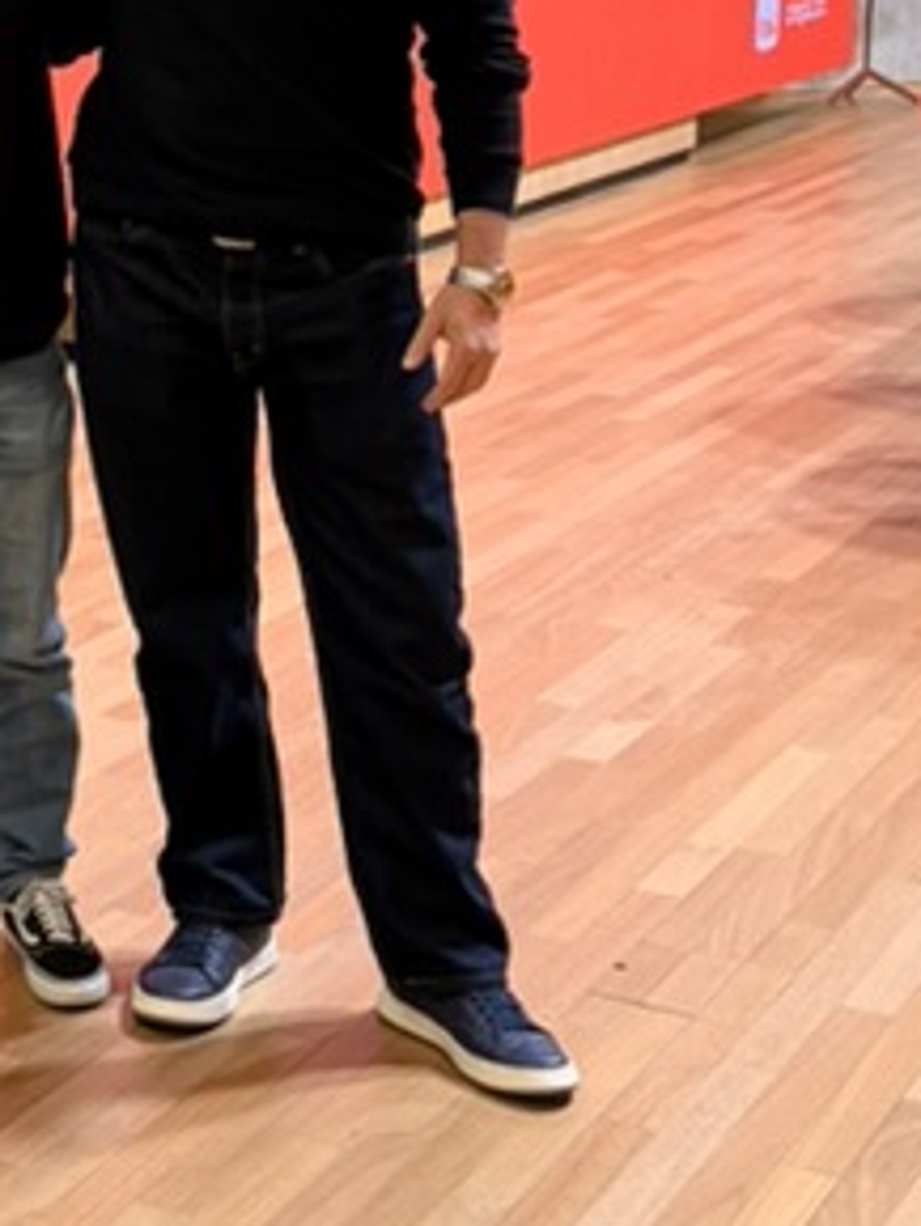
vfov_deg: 22.5
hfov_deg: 16.4
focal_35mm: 85
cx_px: -276
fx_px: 3013
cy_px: 148
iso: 200
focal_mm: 6.76
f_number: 1.78
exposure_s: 1/60
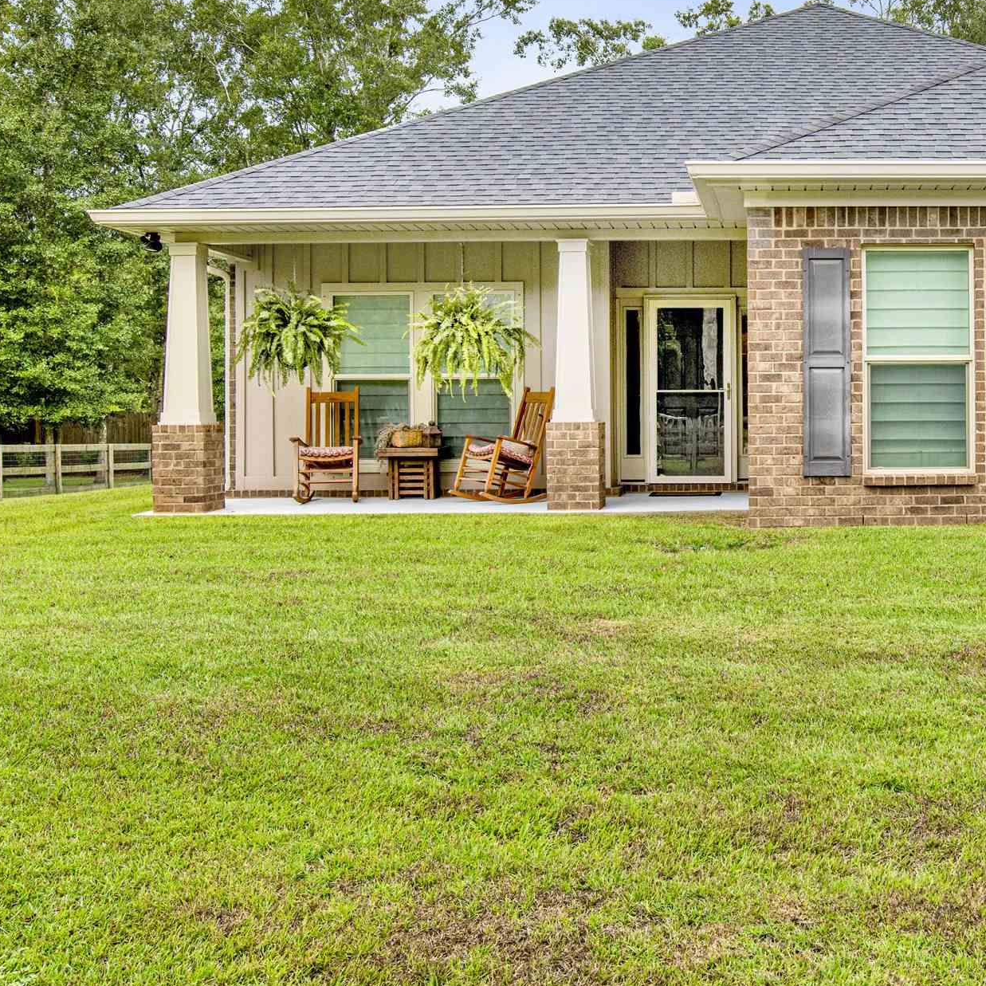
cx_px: 807
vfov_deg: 43.7
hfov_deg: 41.7
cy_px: 409
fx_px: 1225
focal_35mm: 38
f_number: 11
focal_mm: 18
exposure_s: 1/125
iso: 200
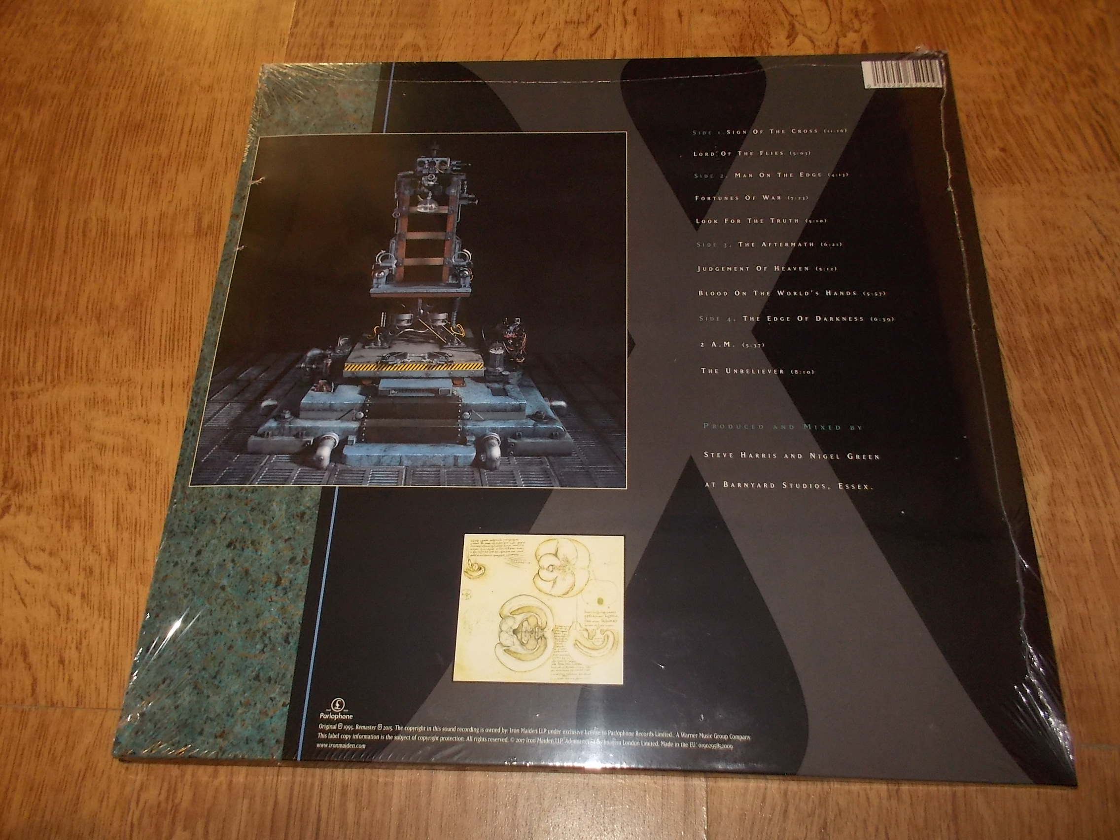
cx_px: 560
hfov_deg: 61.7
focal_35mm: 29
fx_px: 938
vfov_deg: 48.2
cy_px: 420
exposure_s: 1/30
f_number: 3.3
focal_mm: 4.1
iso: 200
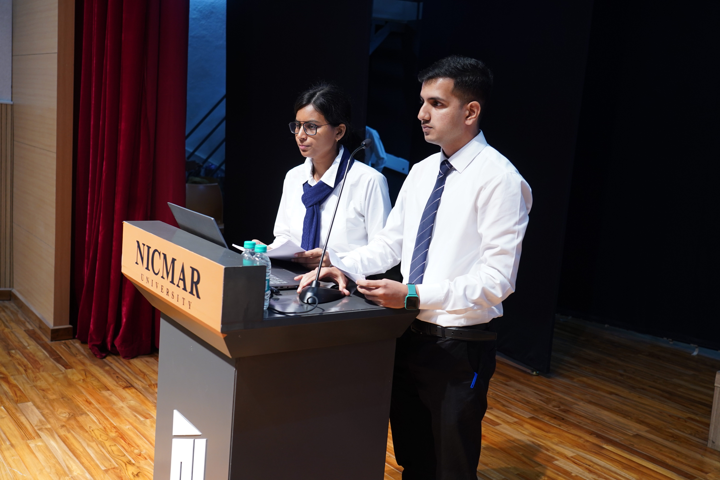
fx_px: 700
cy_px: 240
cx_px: 360
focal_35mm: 35
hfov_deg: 54.4
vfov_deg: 37.9
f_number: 4.5
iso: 1000
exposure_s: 1/80
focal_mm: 35
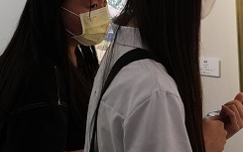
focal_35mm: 112
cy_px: 38
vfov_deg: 11.6
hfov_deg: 18.3
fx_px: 745
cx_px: 200
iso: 5000
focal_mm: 25
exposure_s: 1/160
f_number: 4
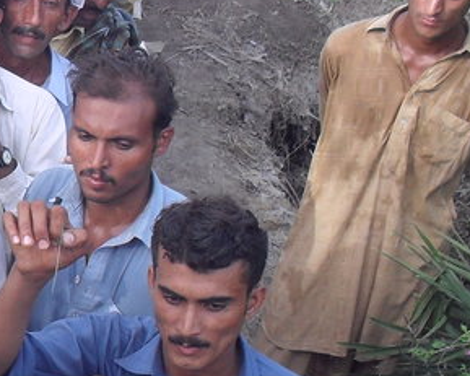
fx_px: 1683
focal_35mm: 121
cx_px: -242
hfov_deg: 14.8
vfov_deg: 12.7
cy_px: 262
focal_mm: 6.3
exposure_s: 1/250
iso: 100
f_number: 3.2
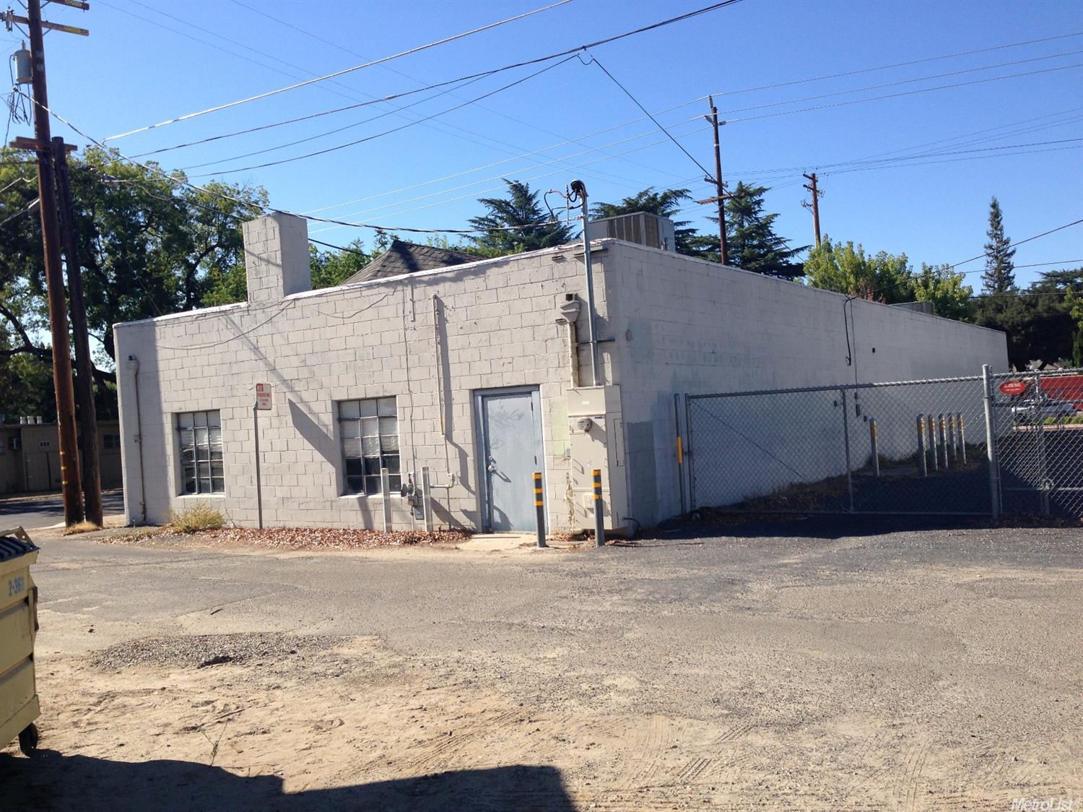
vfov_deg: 42.9
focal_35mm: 33
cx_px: 542
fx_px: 1032
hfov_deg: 55.4
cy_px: 406
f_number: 2.4
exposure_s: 1/1261
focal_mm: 4.12
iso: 50
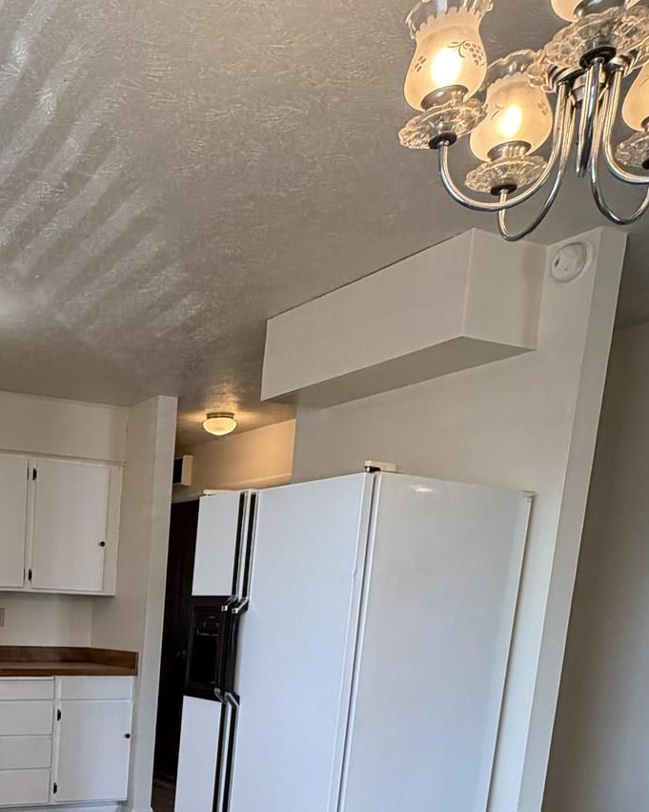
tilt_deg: -10.8
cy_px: 774
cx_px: -2
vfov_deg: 43.5
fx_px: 888
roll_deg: -1.9
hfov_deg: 36.1
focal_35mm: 37
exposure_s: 1/120
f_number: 2.2
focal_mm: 2.22
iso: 125
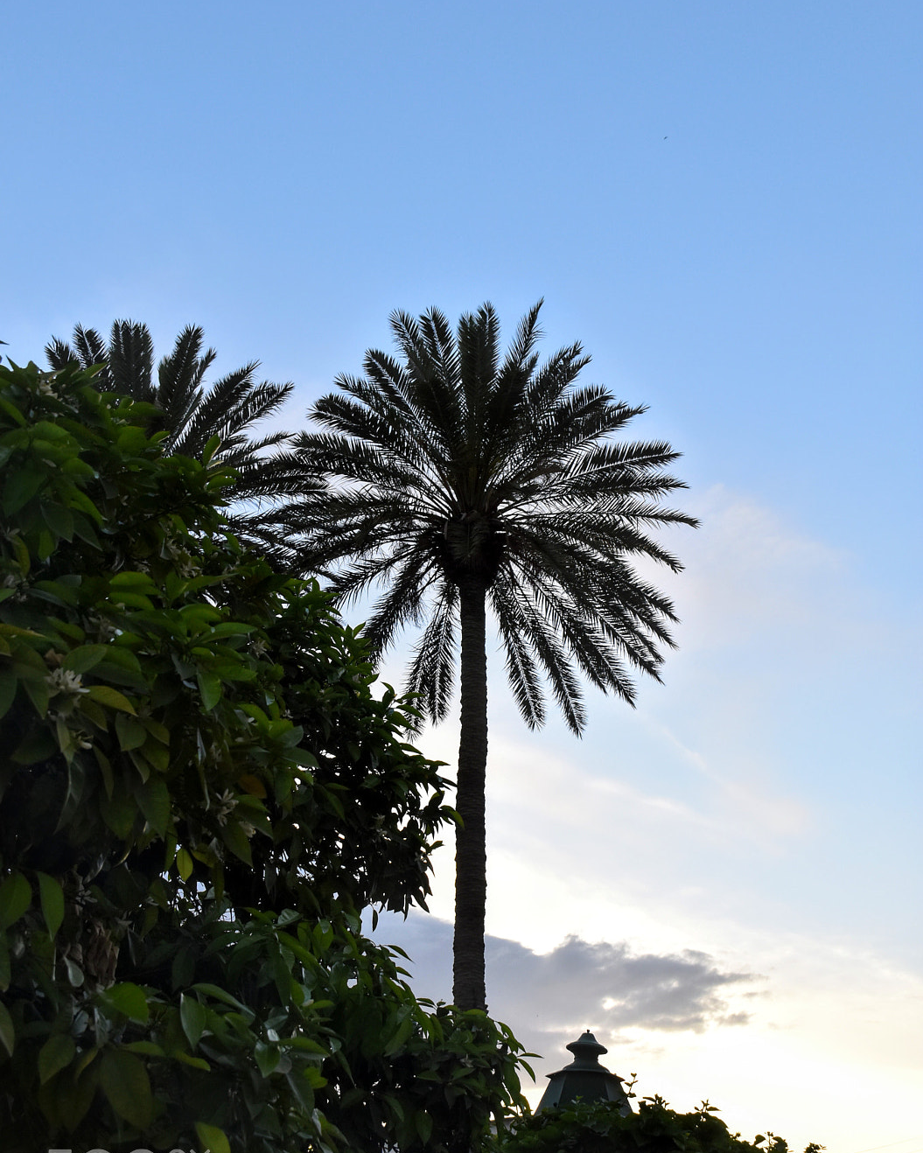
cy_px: 584
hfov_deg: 36.5
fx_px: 1400
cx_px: 459
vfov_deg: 44.8
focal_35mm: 41
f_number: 7.1
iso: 500
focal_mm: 24
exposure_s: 1/125
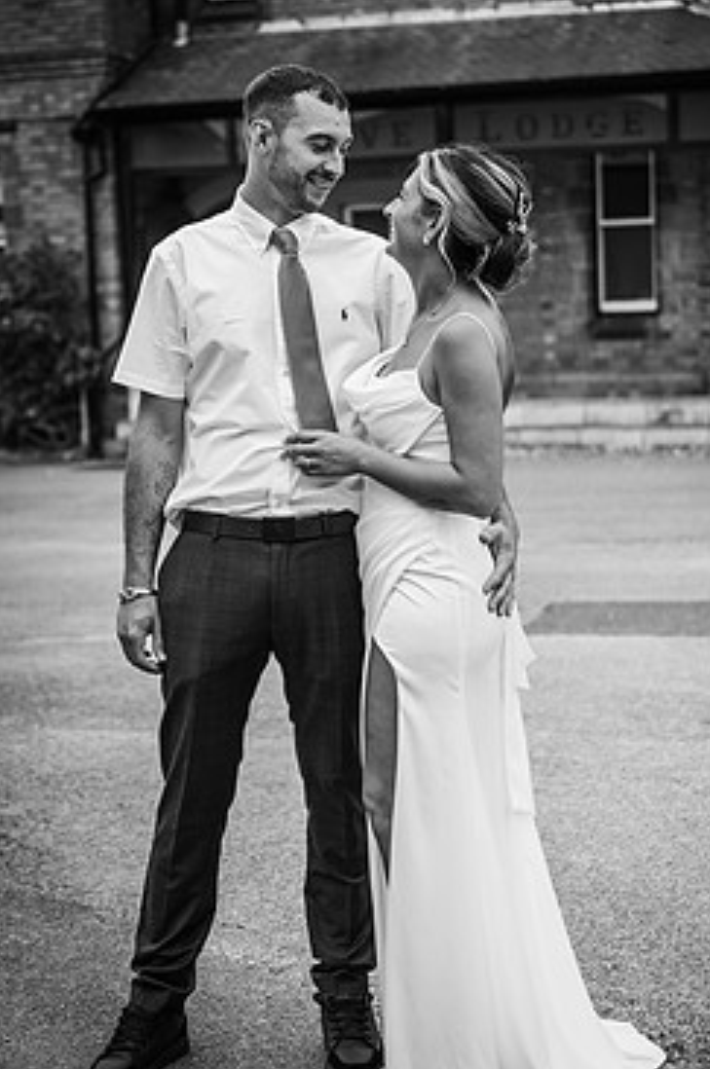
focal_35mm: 64
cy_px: 514
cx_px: 428
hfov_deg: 21.2
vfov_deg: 31.5
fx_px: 1899
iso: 100
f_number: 2.8
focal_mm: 52
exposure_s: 1/500
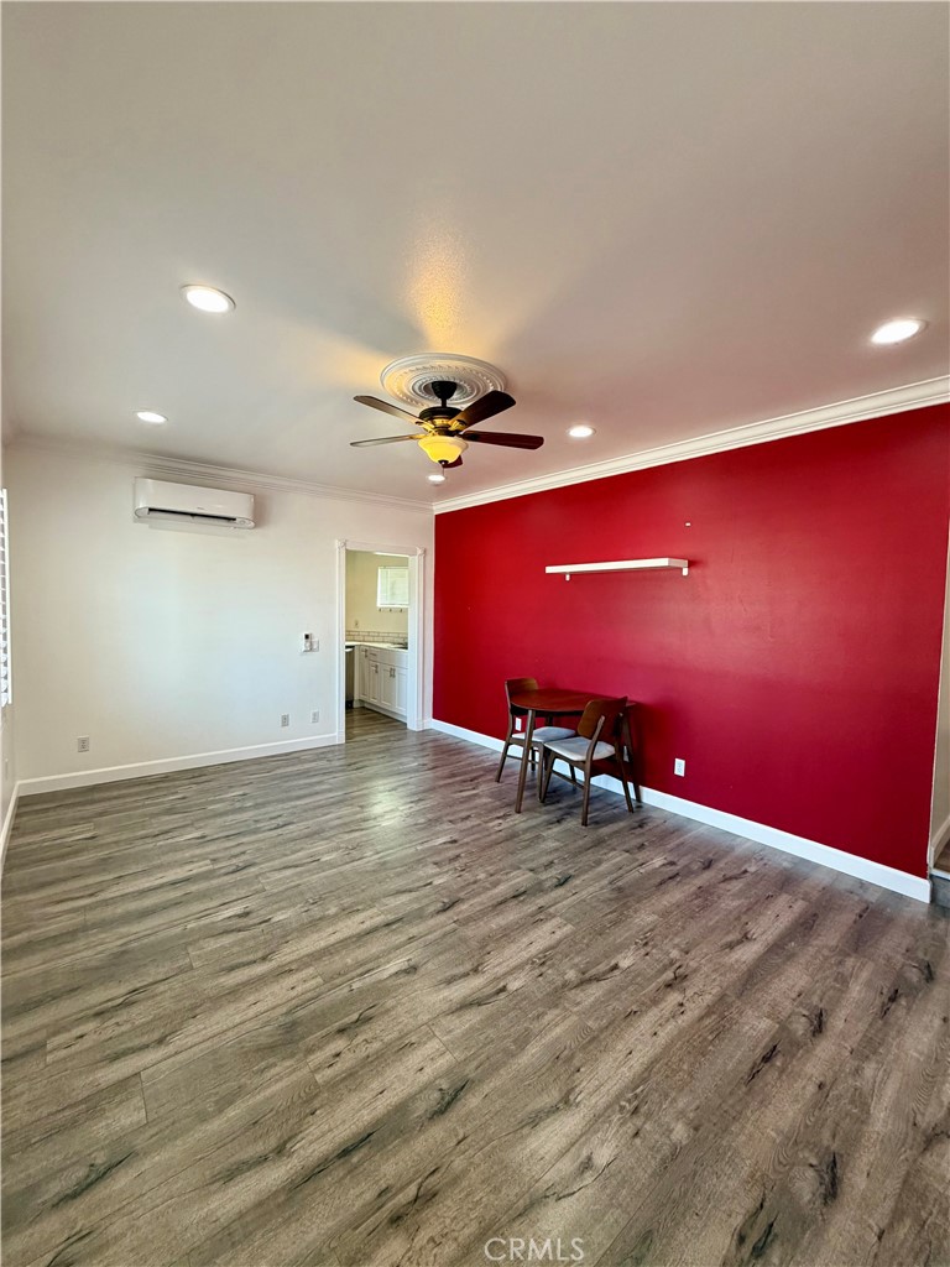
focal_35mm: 14
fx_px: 512
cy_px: 634
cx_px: 475
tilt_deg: -2.4
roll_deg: -1.9
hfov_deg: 85.7
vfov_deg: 102.1
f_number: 2.2
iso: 200
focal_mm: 2.22
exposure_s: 1/120
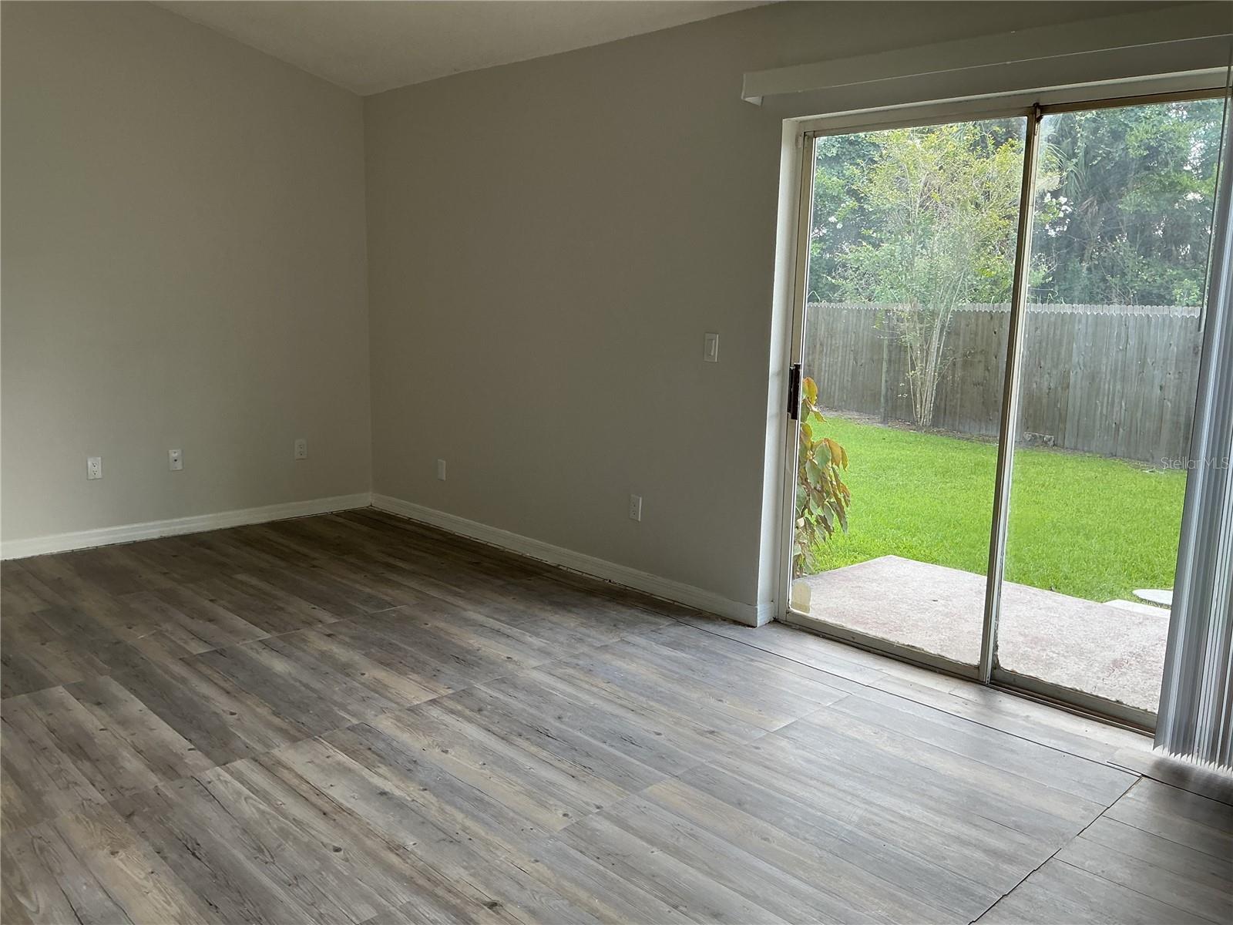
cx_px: 616
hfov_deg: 61.7
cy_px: 462
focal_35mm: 29
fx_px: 1033
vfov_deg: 48.2
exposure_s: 1/120
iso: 32
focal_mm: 3
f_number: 1.8
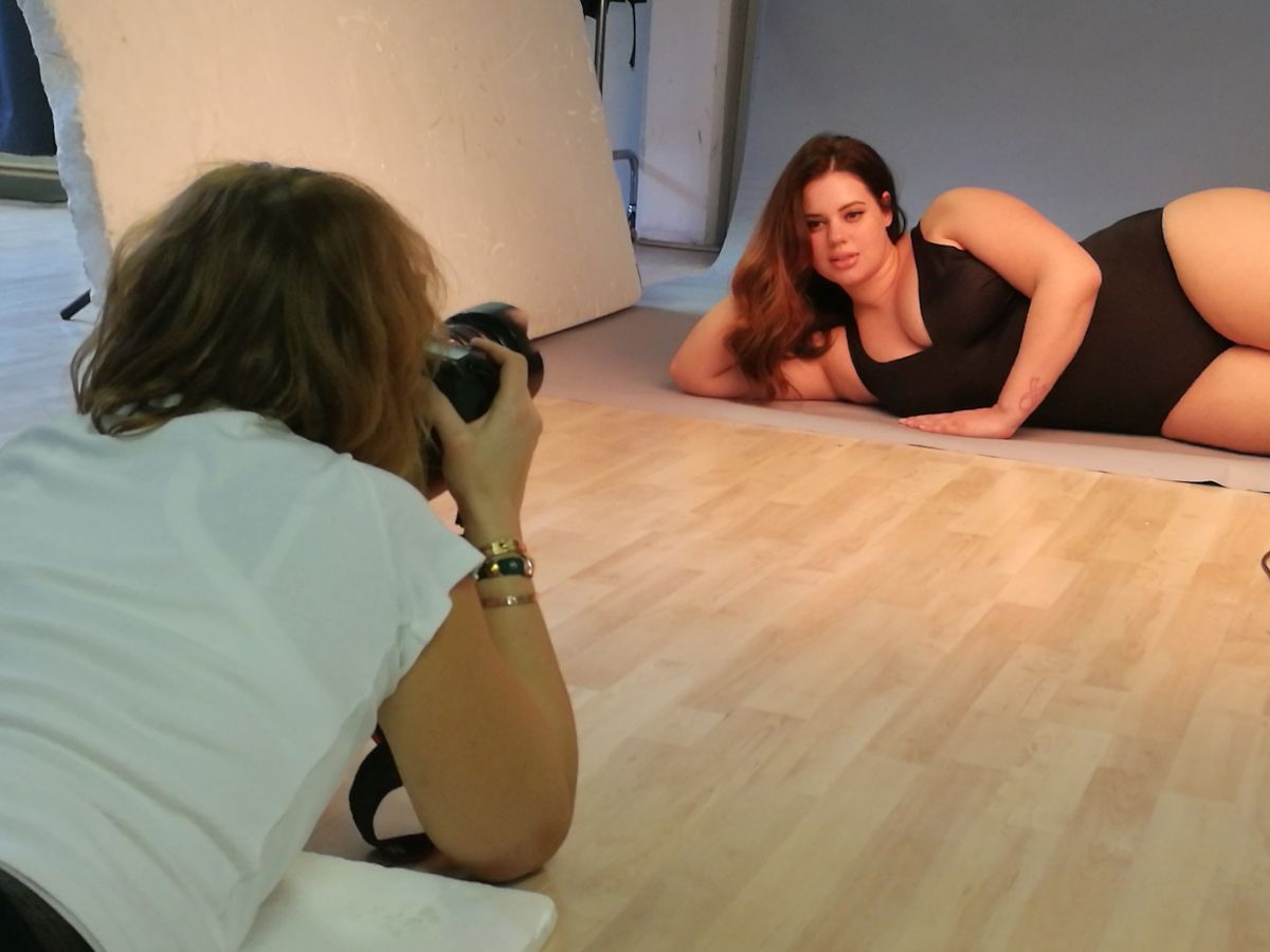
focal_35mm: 57
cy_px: 476
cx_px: 635
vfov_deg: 25.7
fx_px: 2091
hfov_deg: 33.8
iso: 640
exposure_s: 1/16.7
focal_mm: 4.5
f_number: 2.2
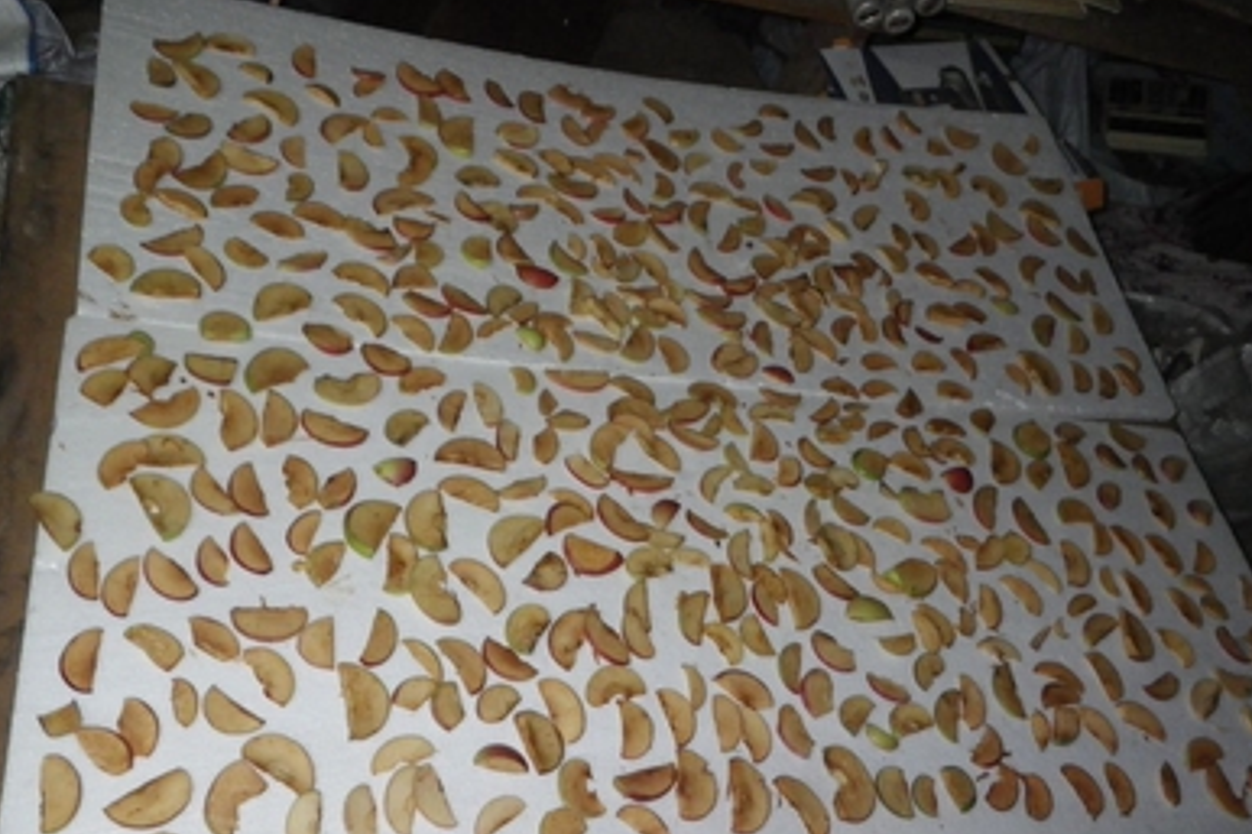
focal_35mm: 34
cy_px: 484
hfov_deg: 55.8
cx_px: 616
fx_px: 1182
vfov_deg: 38.7
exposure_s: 1/50
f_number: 3.5
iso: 400
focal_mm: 5
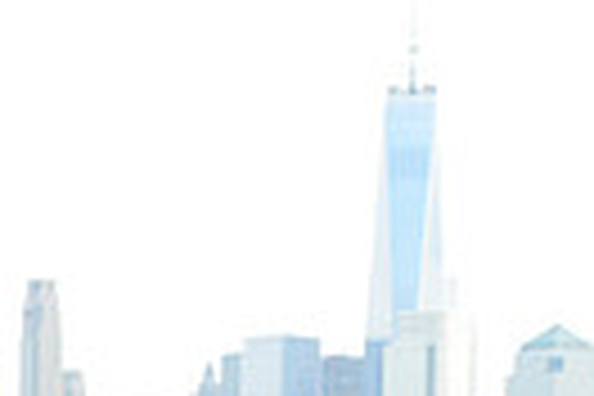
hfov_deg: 8.4
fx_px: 3976
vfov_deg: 5.6
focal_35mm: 241
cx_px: -202
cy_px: 785
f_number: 7.1
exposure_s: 1/100
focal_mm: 55
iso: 250
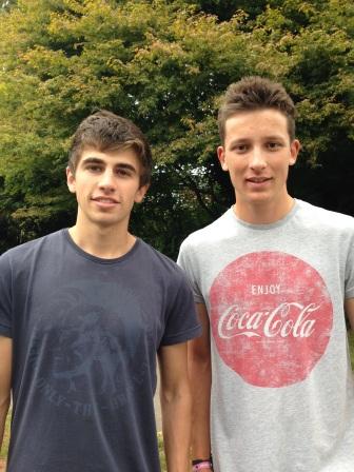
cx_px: 177
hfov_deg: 42.9
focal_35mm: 33
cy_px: 236
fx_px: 450
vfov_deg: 55.4
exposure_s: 1/136
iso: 50
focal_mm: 4.12
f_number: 2.4
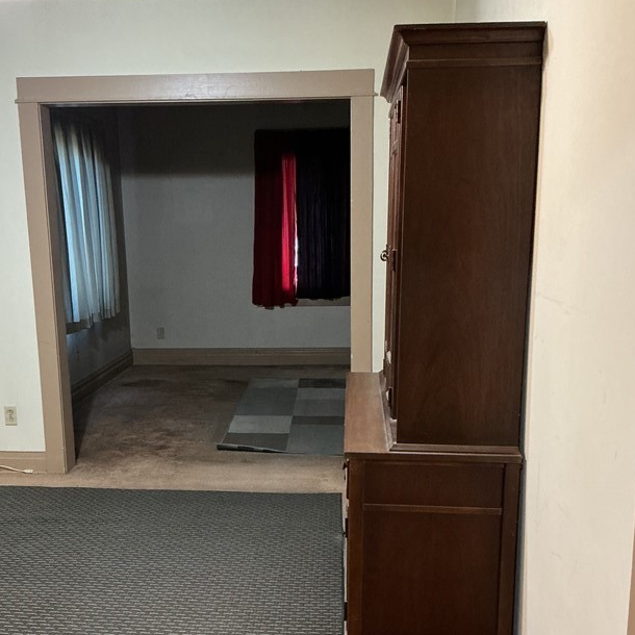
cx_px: 265
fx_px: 892
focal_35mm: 43
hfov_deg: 39.1
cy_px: 405
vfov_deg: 38.9
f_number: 1.8
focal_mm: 3
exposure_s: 1/40
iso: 250
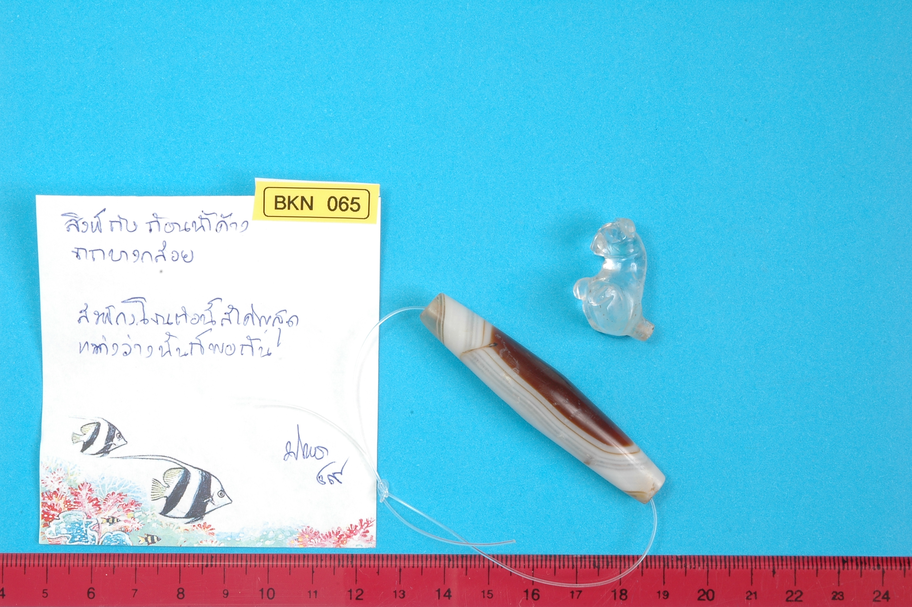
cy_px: 304
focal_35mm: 78
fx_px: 1974
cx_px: 456
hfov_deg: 26.0
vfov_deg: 17.5
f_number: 29
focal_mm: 52
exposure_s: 1/10
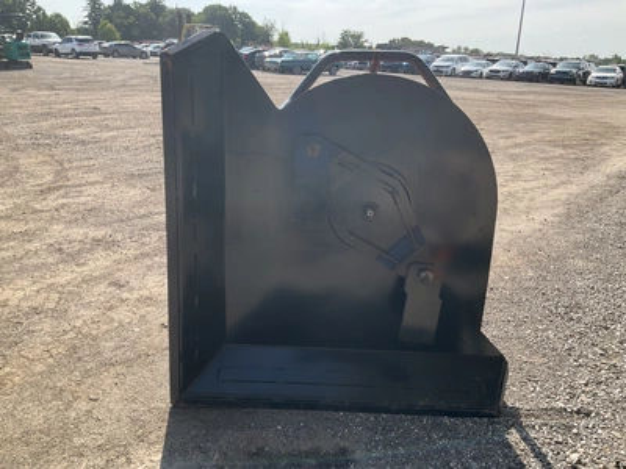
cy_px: 234
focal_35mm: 29
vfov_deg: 48.2
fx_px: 524
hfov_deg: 61.7
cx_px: 313
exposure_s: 1/842
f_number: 1.8
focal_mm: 3
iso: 25
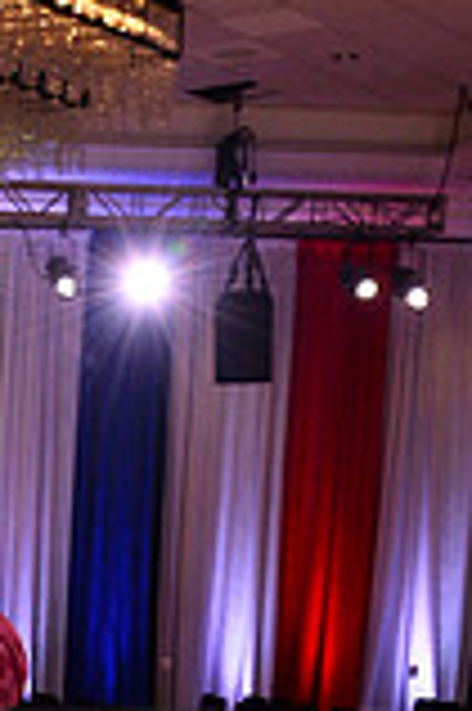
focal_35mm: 114
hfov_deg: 11.2
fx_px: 2247
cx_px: -380
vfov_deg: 17.1
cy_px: 860
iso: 2500
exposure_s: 1/250
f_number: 6.3
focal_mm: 31
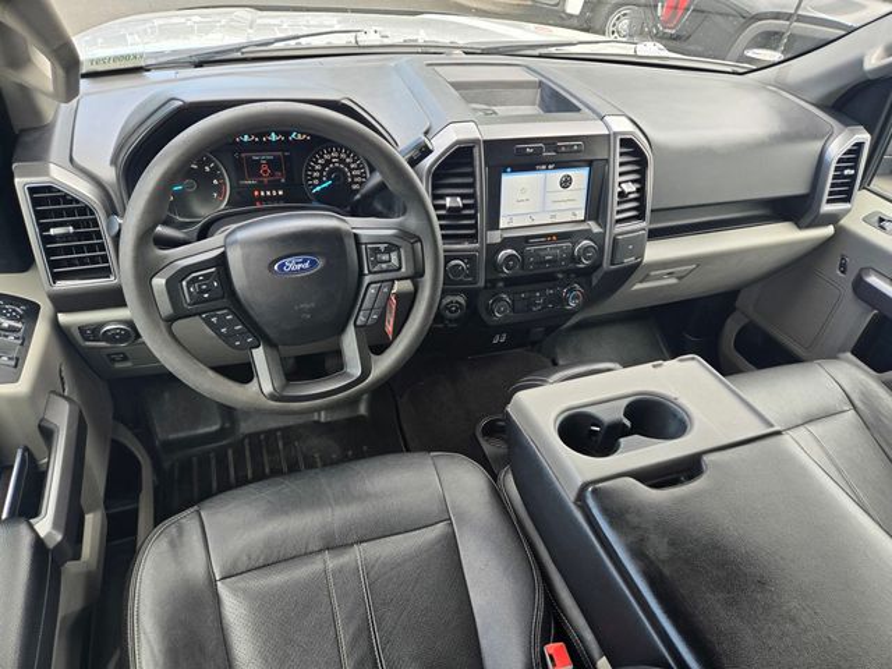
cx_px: 446
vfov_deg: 58.9
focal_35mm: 23
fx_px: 593
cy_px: 334
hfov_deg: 73.9
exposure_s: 1/180
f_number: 1.8
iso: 64
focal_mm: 5.4
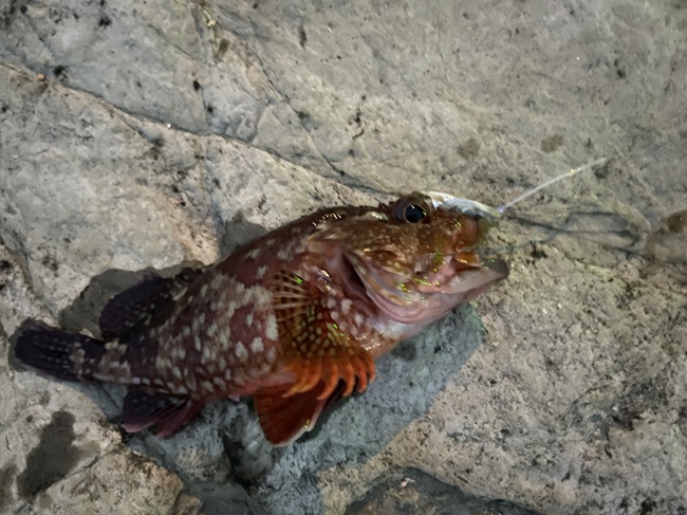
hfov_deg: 67.3
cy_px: 258
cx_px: 344
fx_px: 516
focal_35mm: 26
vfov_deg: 53.0
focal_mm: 4.2
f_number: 1.6
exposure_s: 1/8
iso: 800
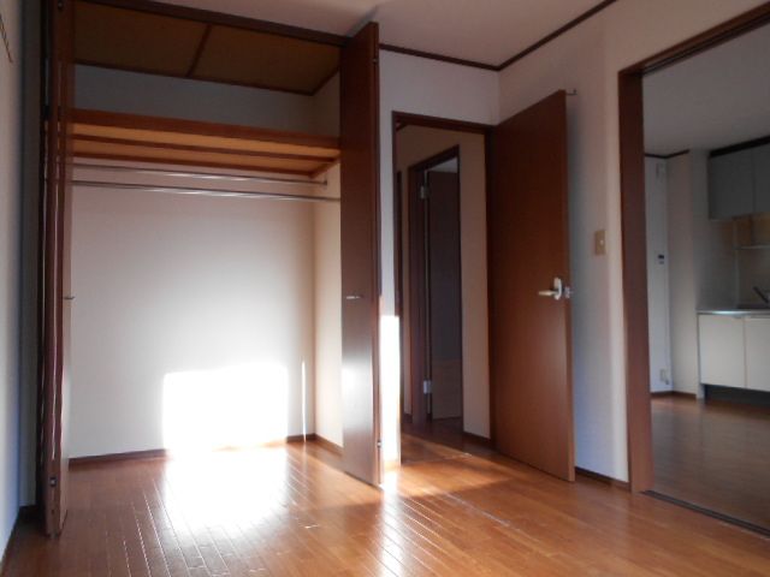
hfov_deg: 67.3
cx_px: 385
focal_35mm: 26
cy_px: 288
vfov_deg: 53.1
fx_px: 578
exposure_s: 1/30
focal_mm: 4.6
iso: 110
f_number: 3.2
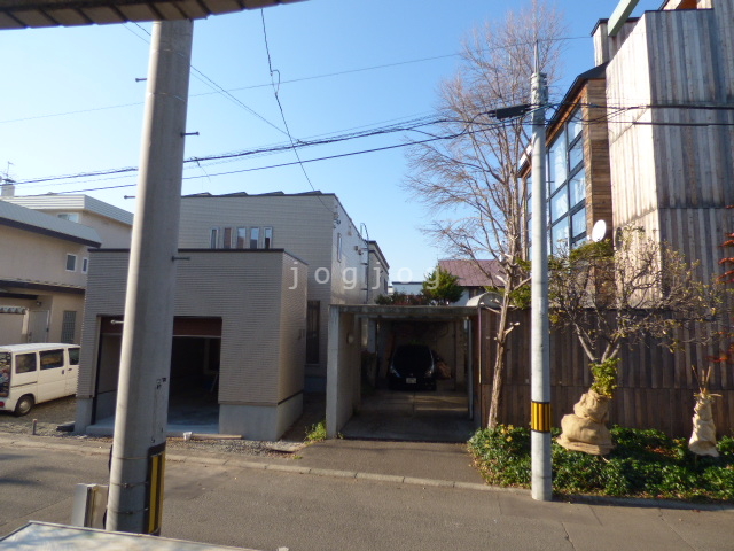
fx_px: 424
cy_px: 276
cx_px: 367
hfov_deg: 81.7
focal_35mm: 20
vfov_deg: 66.0
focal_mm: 3.58
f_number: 2.8
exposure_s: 1/1000
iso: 100
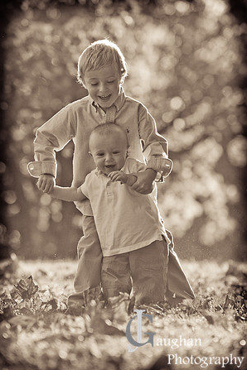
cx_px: 124
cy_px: 185
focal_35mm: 242
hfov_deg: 5.7
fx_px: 2490
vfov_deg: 8.5
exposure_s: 1/800
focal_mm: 160
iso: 400
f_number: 2.8
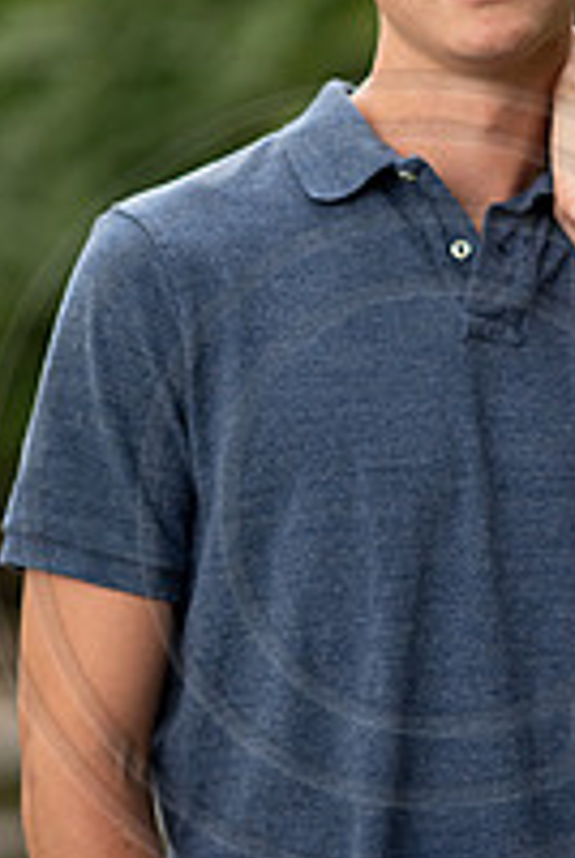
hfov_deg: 7.2
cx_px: 408
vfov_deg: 10.8
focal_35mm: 191
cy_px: 408
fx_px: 4560
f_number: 1.8
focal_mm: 85
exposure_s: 1/250
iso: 125
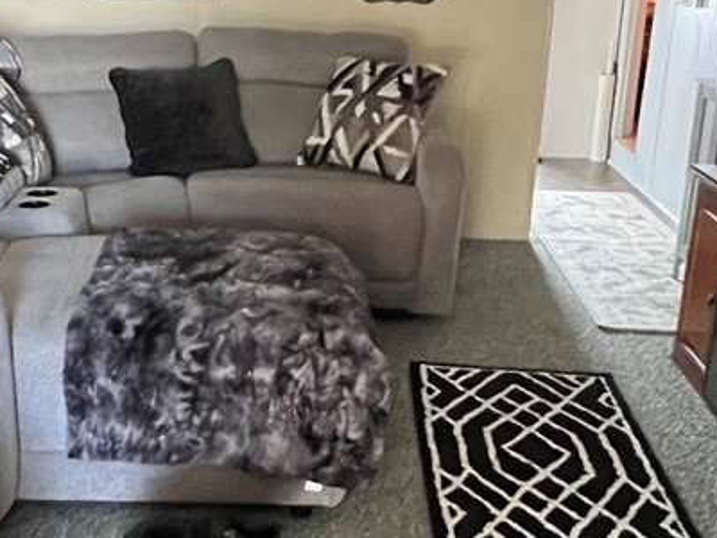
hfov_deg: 36.3
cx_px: 212
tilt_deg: -18.7
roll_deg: -0.8
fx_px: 1077
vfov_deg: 28.0
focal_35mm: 52
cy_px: 323
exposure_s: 1/60
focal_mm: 1.57
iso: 1000
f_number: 1.8
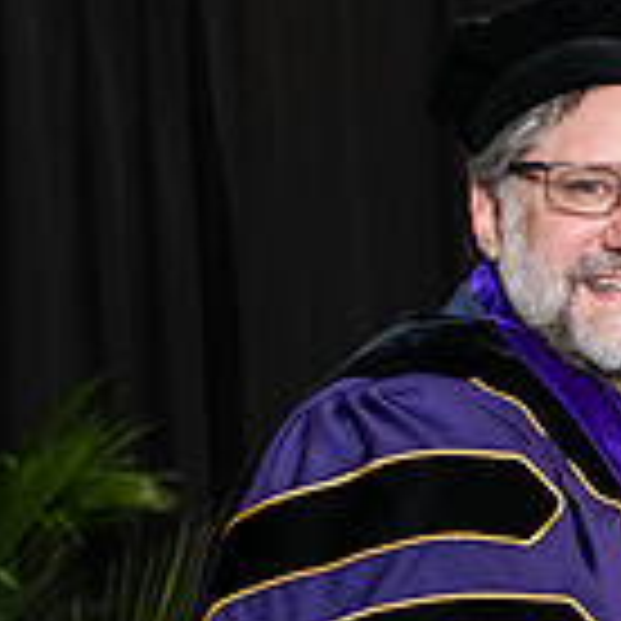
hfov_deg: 6.9
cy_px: 637
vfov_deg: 7.0
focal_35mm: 250
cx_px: 896
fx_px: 5074
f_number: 5
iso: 2000
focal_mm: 70
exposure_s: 1/200
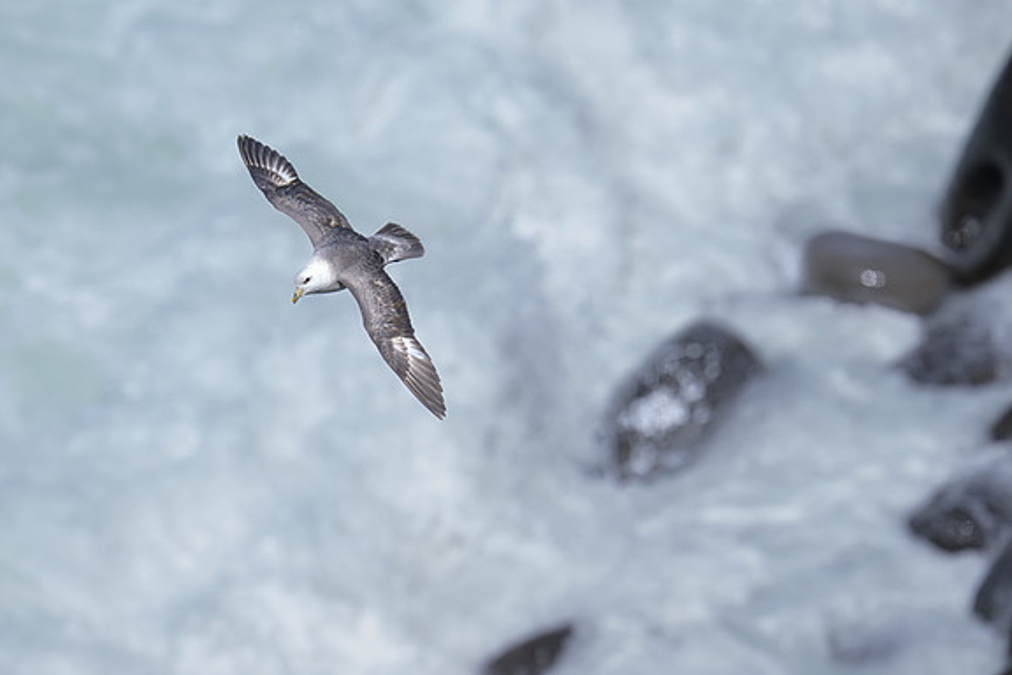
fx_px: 18411
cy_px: 283
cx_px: 511
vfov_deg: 2.1
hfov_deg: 3.1
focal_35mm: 655
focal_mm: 560
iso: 800
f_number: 5.6
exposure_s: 1/4000
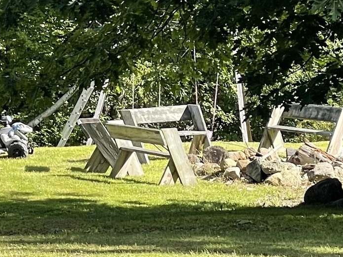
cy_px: -86
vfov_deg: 5.2
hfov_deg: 6.9
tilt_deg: -5.2
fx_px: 2795
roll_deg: -0.4
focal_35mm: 282
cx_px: -149
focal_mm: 7.5
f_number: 2.2
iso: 20
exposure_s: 1/253
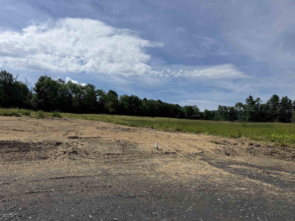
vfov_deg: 56.8
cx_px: 148
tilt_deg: +4.9
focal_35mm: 24
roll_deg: -0.8
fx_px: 205
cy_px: 110
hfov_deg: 71.6
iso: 80
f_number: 1.78
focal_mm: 6.76
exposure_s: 1/9091
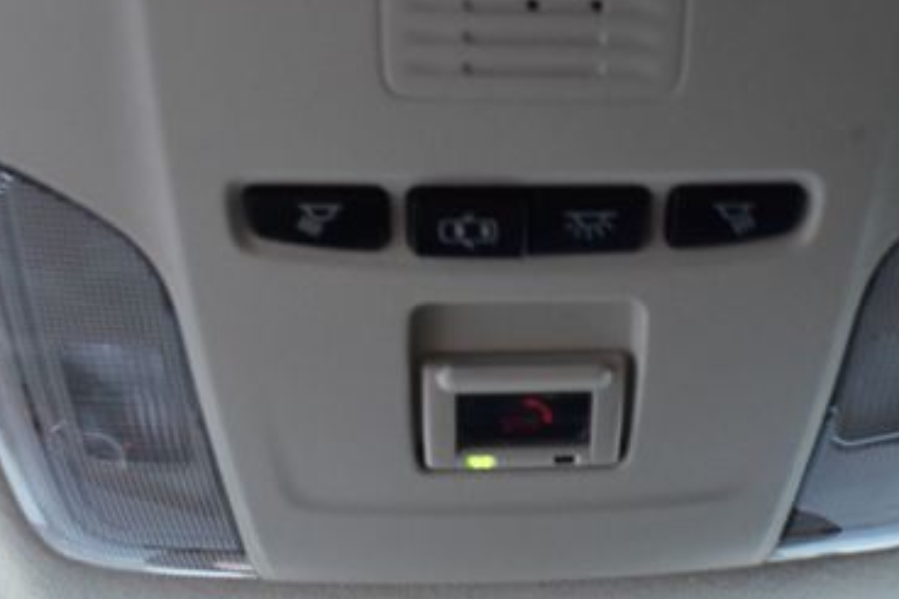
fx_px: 1173
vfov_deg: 28.5
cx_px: 591
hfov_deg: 41.4
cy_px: 220
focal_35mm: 47
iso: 1400
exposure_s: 1/15
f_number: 6.3
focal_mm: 18
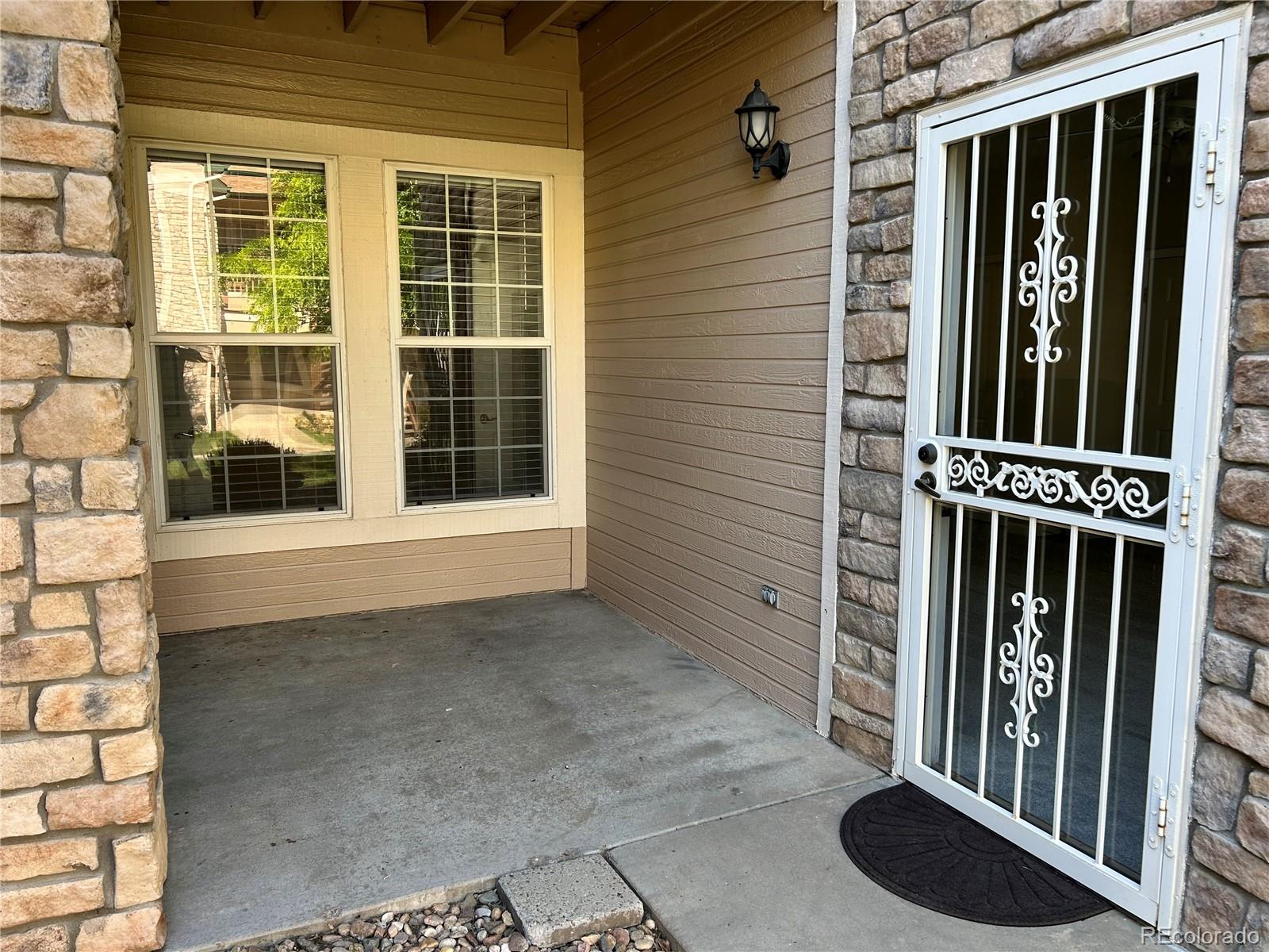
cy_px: 476
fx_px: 953
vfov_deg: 53.1
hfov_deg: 67.3
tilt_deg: -7.6
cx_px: 634
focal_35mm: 26
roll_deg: -0.3
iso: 40
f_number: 1.5
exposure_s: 1/160
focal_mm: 5.7
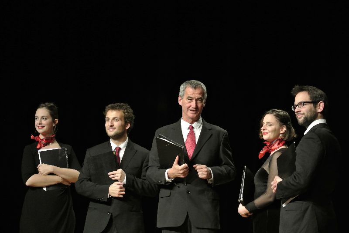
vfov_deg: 12.4
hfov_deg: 18.4
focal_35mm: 111
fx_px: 1077
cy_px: 116
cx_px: 174
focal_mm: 41.2
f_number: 4
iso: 1100
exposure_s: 1/60
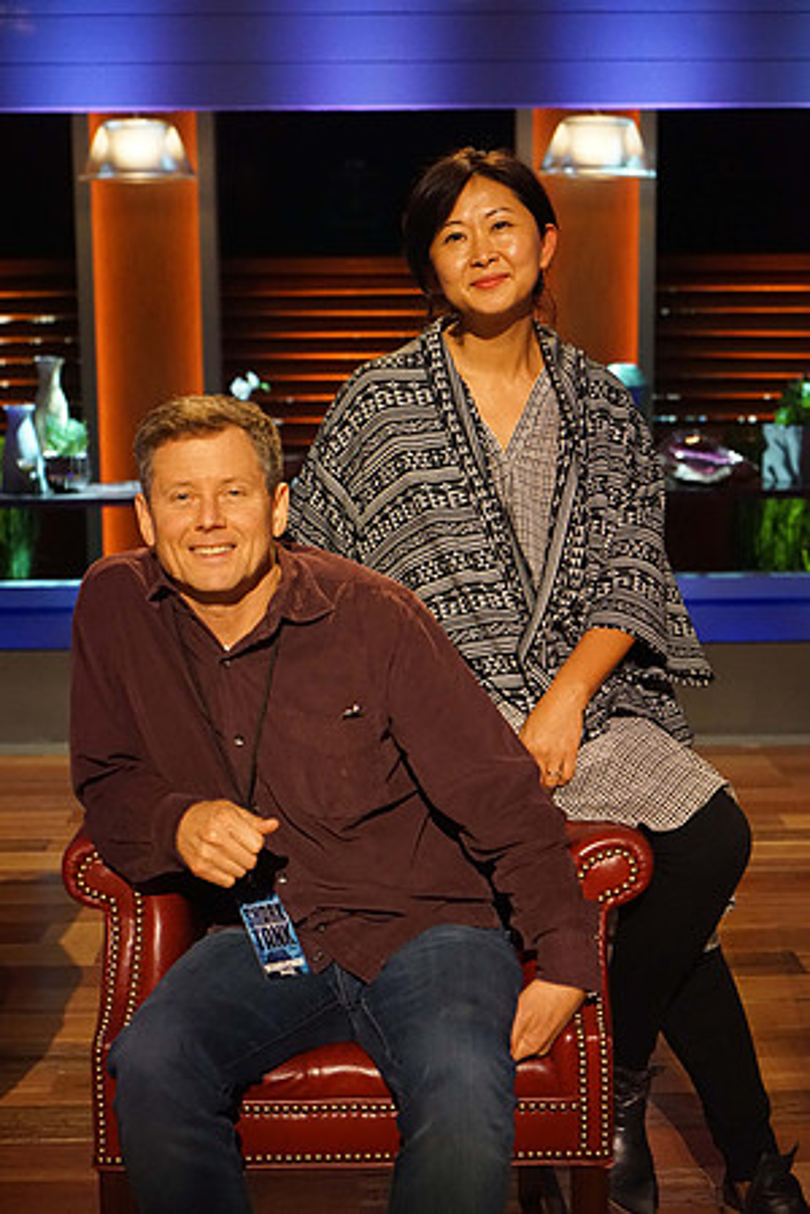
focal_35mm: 55
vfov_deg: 36.2
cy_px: 607
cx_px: 405
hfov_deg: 24.6
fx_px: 1856
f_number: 4
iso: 5000
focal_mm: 55
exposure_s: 1/160
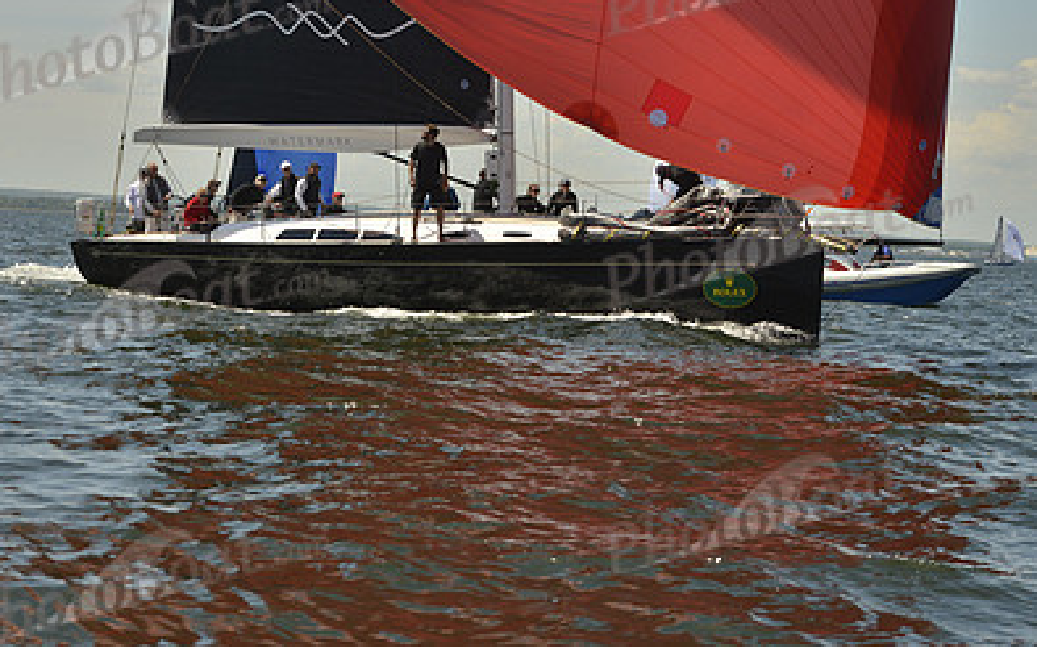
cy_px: 141
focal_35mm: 105
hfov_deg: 19.8
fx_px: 2967
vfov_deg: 12.4
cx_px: 468
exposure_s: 1/1600
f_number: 8
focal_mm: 70
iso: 280
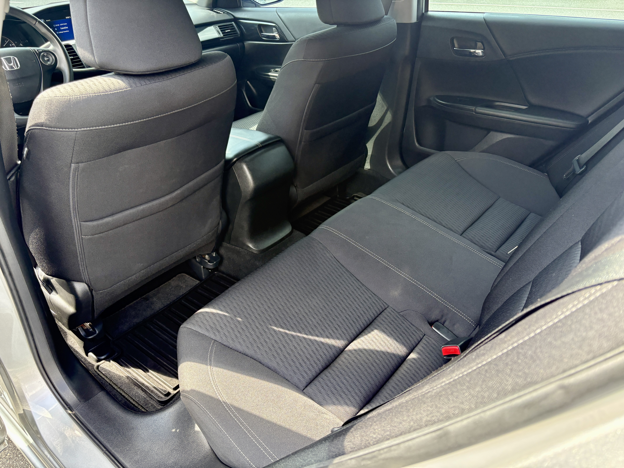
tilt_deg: -31.5
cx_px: 312
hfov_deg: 67.3
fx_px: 469
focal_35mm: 26
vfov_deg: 53.1
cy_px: 234
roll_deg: -0.9
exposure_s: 1/160
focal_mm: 5.96
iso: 125
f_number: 1.6
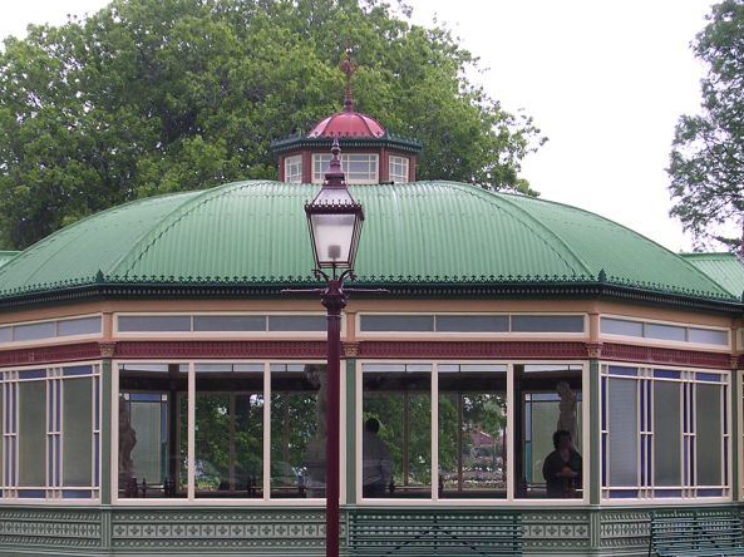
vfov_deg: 18.1
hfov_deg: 24.1
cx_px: 350
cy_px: 366
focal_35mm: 81
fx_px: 1740
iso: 100
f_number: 3.4
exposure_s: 1/65.9
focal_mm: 9.1
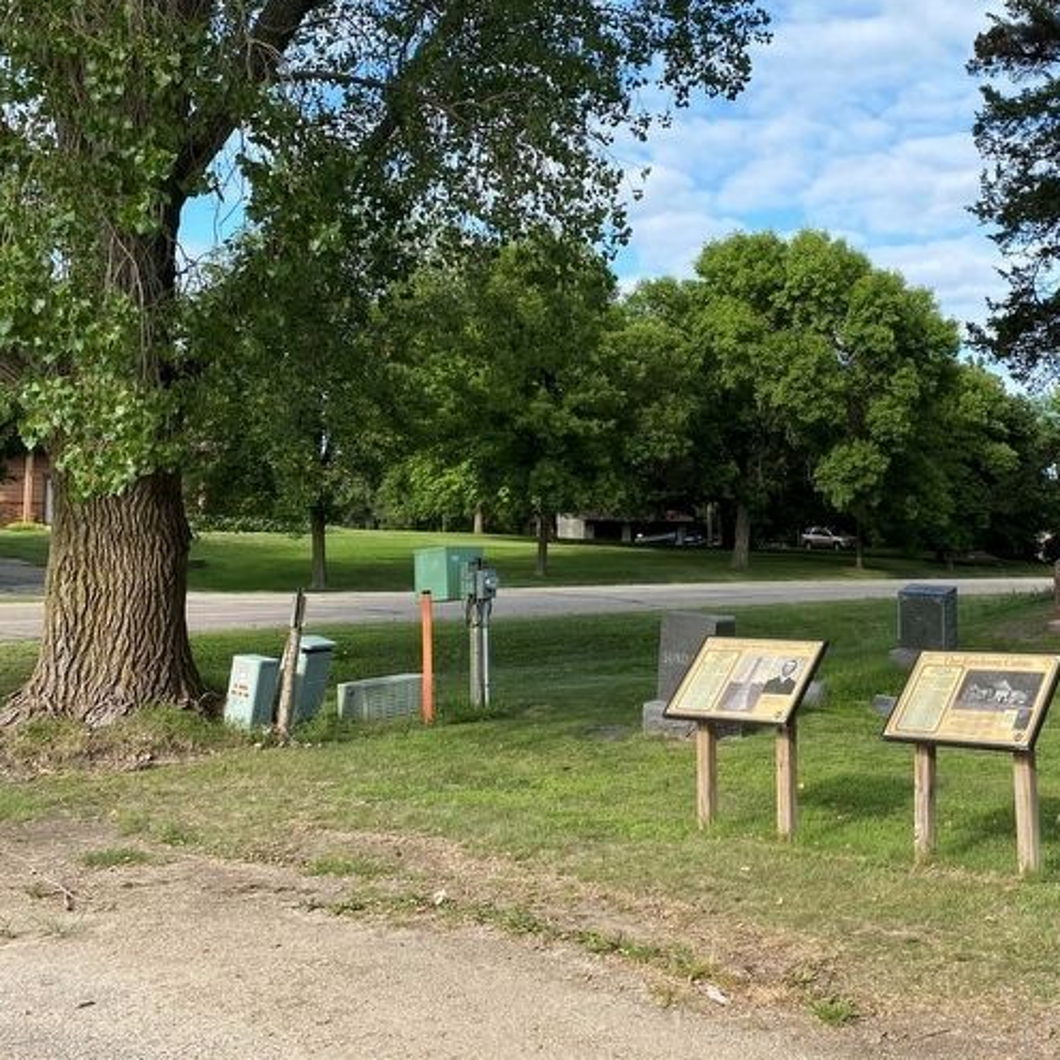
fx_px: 1282
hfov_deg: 43.4
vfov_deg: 44.7
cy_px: 425
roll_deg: +1.4
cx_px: 802
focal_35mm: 37
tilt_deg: +6.6
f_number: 1.8
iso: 32
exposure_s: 1/1135
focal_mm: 4.25
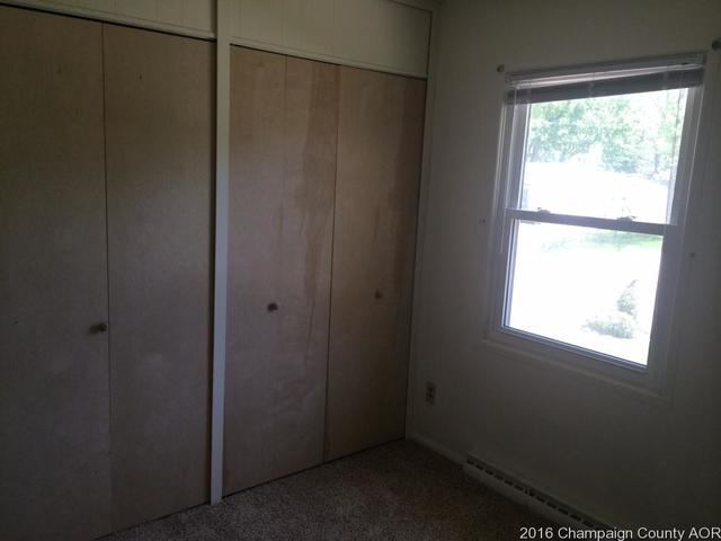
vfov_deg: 46.8
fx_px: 625
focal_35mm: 30
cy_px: 270
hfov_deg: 60.0
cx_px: 360
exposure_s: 1/120
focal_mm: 4.12
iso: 64
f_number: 2.2
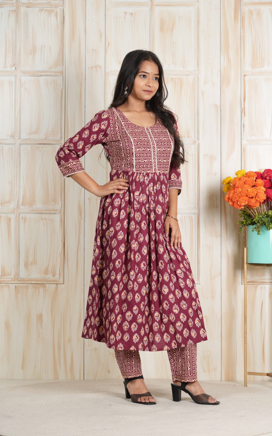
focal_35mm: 73
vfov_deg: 28.2
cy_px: 217
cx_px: 136
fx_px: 866
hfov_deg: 17.9
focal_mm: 71
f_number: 6.3
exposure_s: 1/125
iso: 125
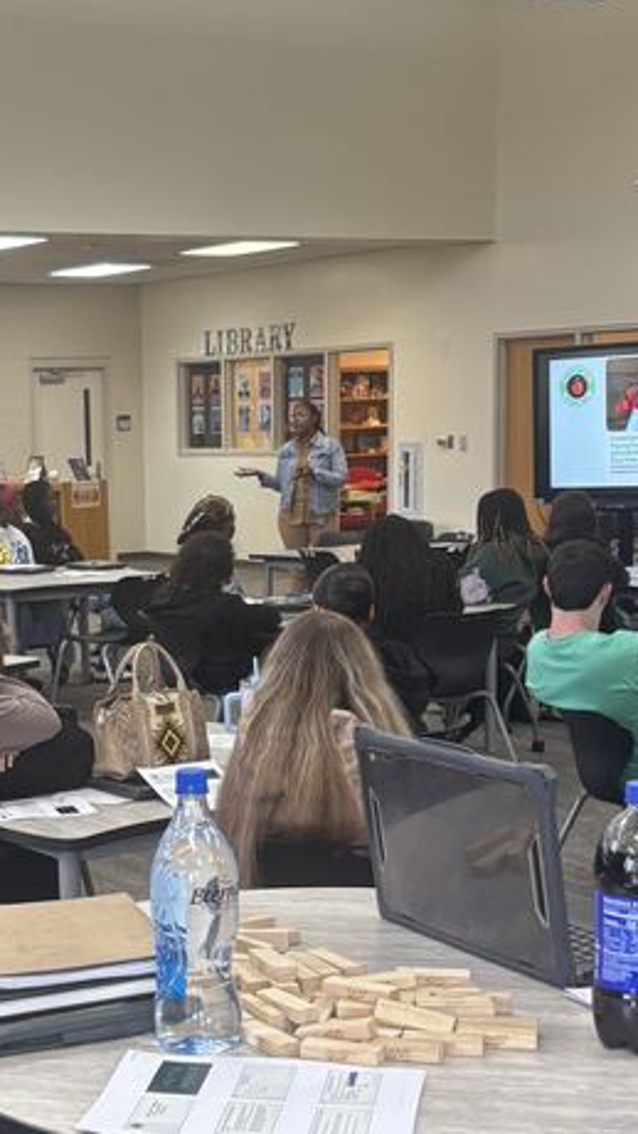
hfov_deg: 18.9
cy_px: 742
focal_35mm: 63
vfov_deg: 33.1
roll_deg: +1.8
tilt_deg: -6.5
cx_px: 91
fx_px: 1893
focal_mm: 5.96
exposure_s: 1/120
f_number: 1.6
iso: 125
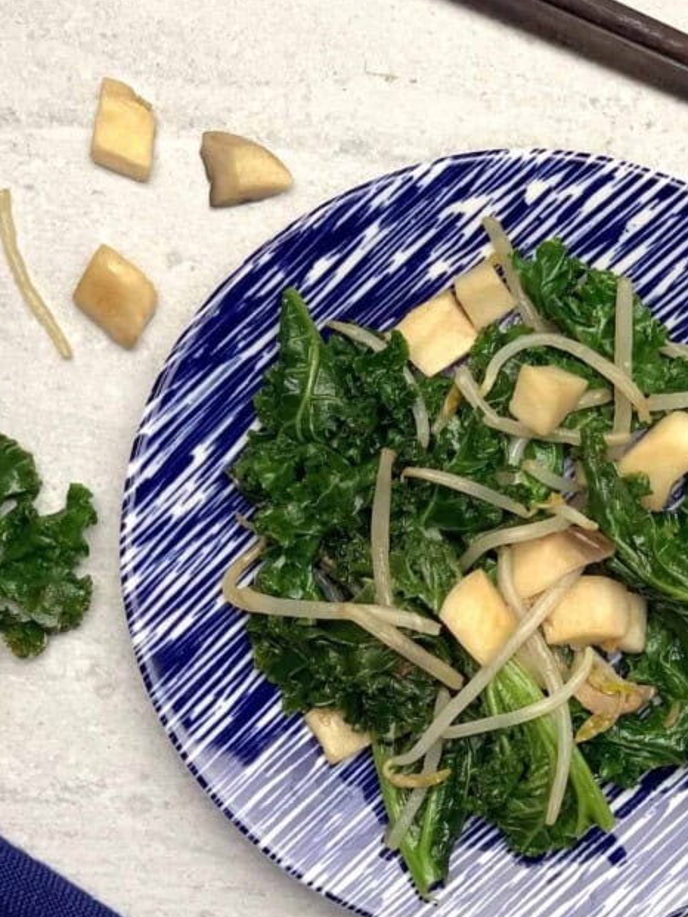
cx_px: 384
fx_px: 1775
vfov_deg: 28.9
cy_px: 561
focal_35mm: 67
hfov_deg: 21.9
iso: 100
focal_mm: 6
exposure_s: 1/120
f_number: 2.4
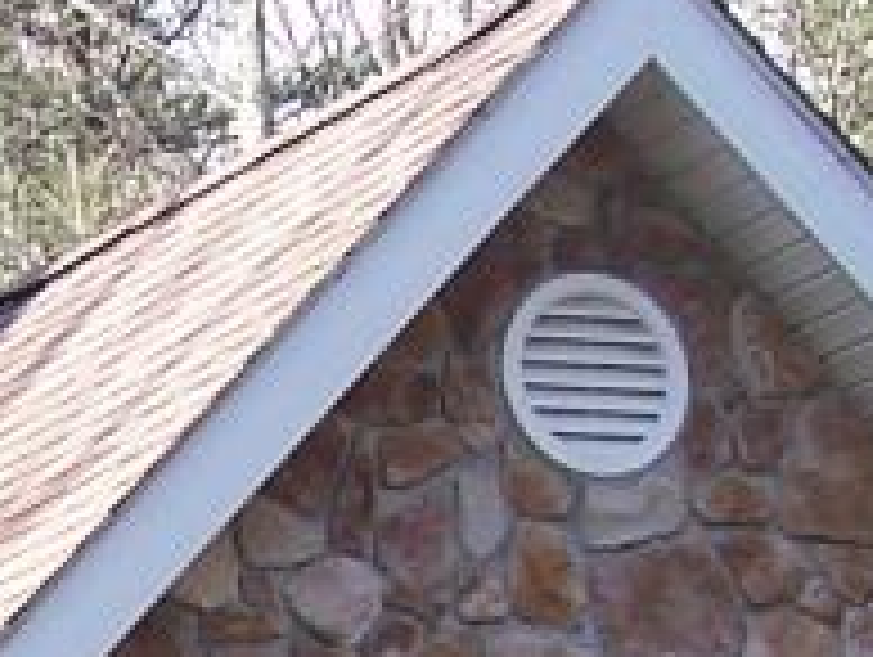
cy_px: 1323
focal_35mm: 257
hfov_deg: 7.4
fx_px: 6489
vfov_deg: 5.7
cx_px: -945
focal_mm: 8
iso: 100
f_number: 3.4
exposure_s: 1/125
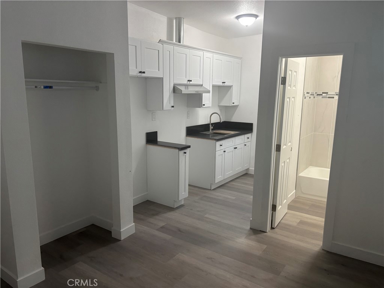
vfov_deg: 53.1
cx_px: 192
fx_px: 288
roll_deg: -0.9
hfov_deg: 67.3
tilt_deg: -11.9
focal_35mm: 26
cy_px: 144
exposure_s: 1/60
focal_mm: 5.96
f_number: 1.6
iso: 160
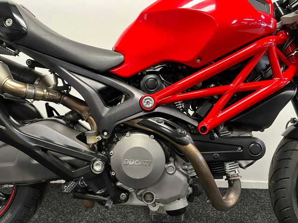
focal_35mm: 26
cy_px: 112
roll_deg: -0.5
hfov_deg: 67.3
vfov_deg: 53.1
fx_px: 224
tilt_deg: -6.1
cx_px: 149
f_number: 1.6
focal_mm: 5.1
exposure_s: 1/50
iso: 500
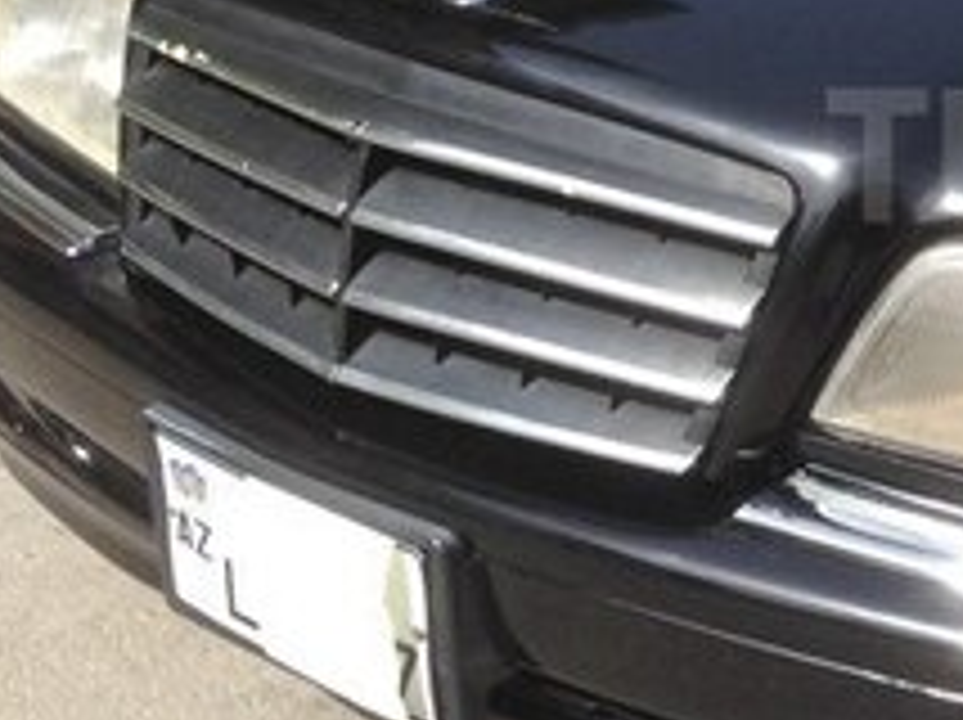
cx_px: 1287
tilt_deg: -18.6
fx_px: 2834
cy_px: 155
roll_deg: -3.8
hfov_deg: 17.9
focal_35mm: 102
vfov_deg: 14.4
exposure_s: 1/968
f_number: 2.4
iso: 50
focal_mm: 4.12
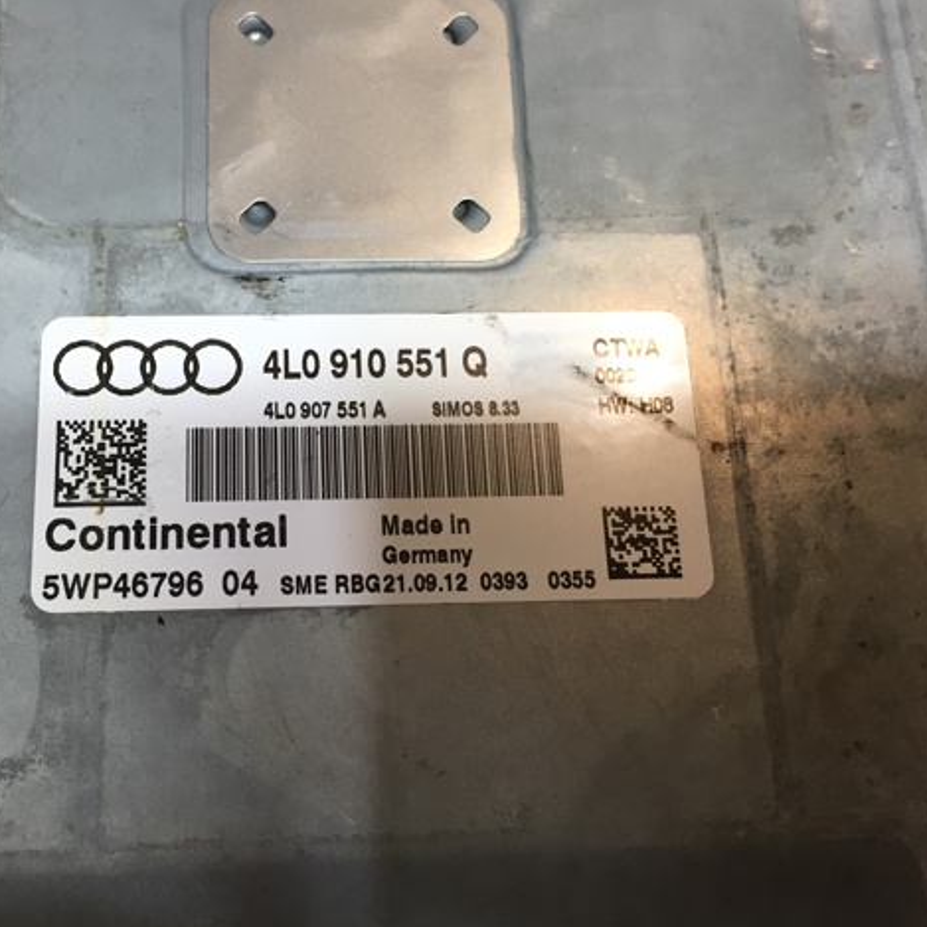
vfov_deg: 47.2
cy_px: 470
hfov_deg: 46.7
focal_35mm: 35
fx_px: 1060
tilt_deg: -75.1
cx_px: 336
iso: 50
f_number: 2.2
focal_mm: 4.15
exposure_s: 1/33
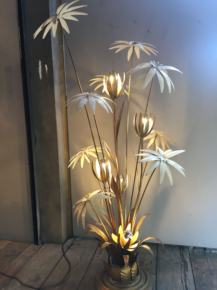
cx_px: 108
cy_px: 145
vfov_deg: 61.7
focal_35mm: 29
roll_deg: +1.6
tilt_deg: -6.4
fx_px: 242
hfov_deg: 48.2
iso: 64
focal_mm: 4.15
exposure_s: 1/33
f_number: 2.2
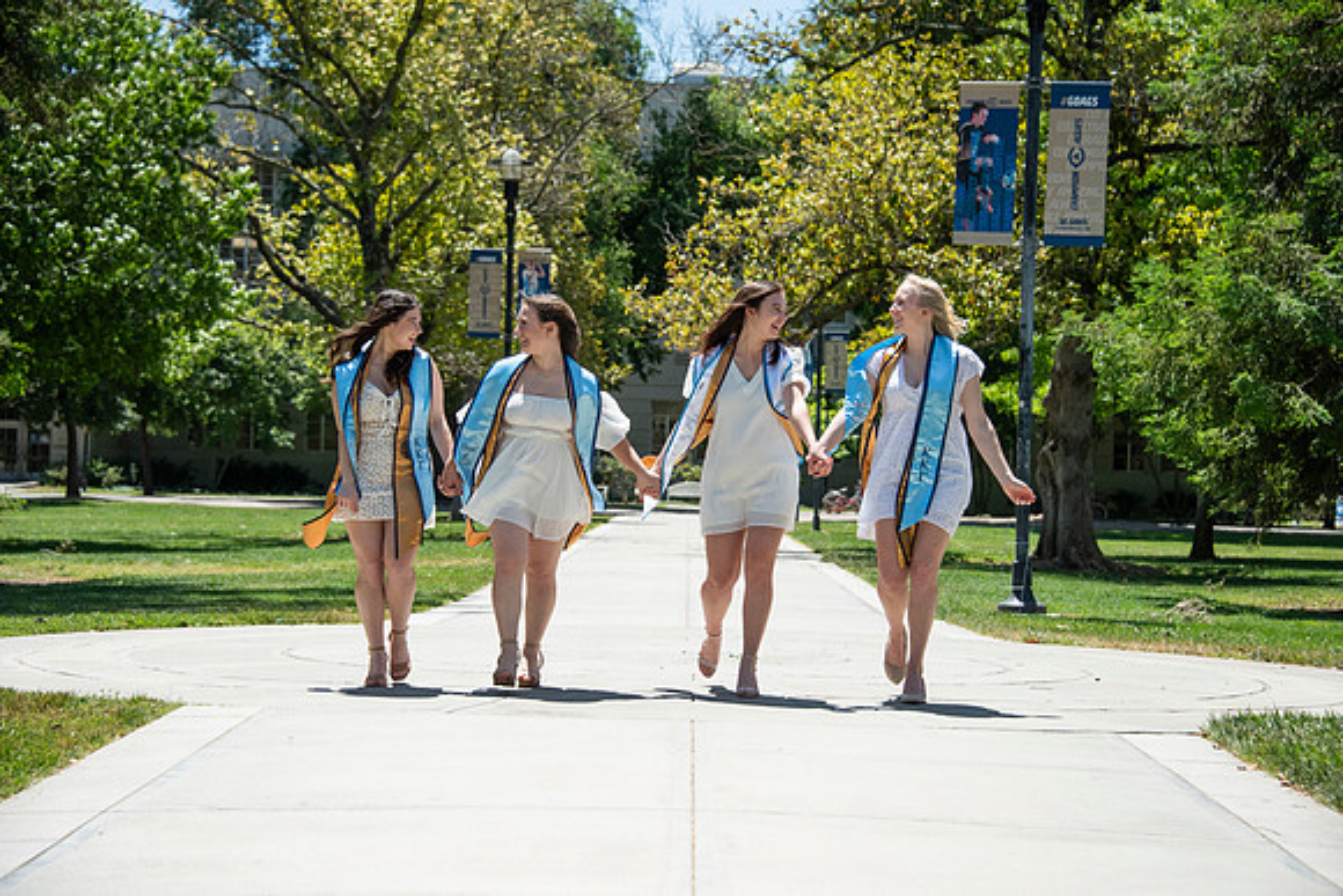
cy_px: 448
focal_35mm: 85
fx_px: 3172
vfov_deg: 16.1
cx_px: 672
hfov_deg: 23.9
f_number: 5.6
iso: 500
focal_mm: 85
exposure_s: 1/2500
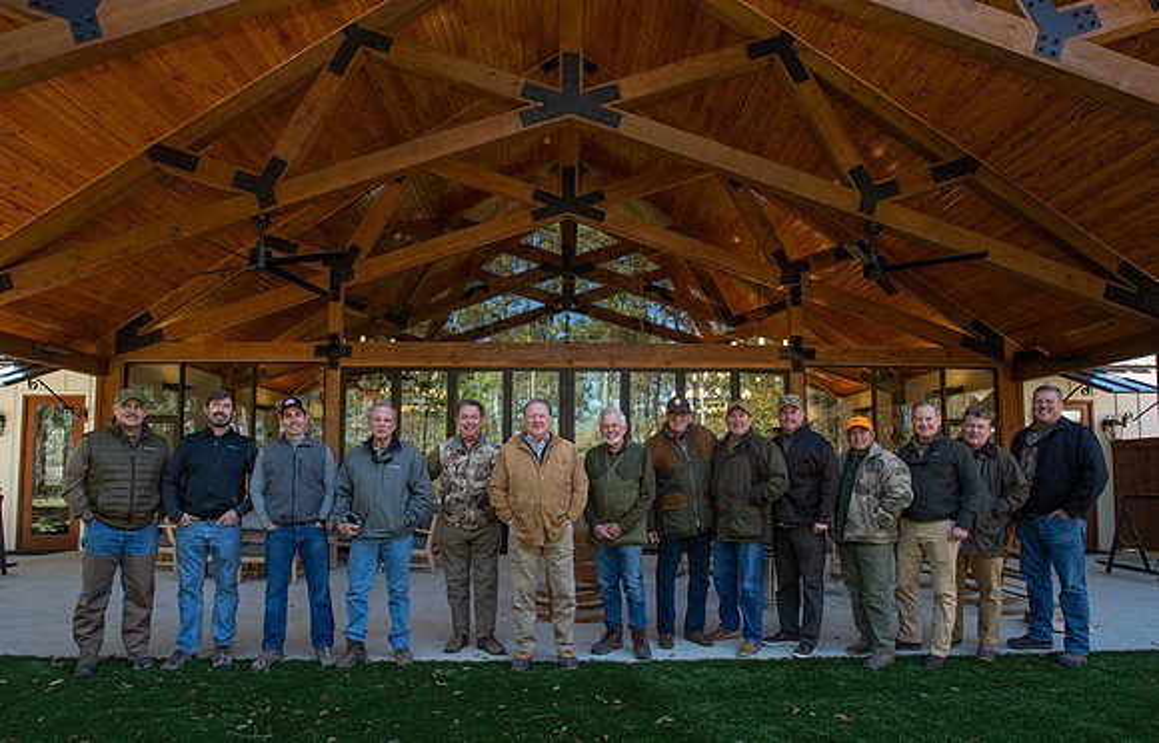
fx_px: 647
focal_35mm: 20
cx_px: 583
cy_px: 438
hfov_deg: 83.7
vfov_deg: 59.3
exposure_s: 1/200
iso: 400
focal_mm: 17
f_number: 6.3
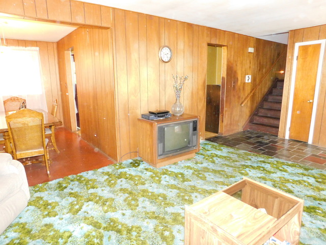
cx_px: 163
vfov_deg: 58.9
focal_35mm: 23
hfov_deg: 73.9
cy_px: 122
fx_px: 217
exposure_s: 1/30
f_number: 3
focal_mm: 4
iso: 1100
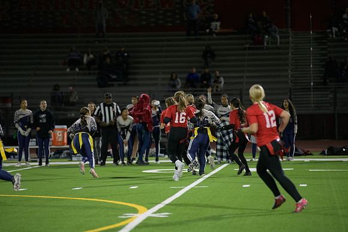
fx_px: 1934
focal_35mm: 200
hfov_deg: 10.3
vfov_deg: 6.9
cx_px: 174
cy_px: 116
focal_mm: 200
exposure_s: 1/640
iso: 3200
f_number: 2.8
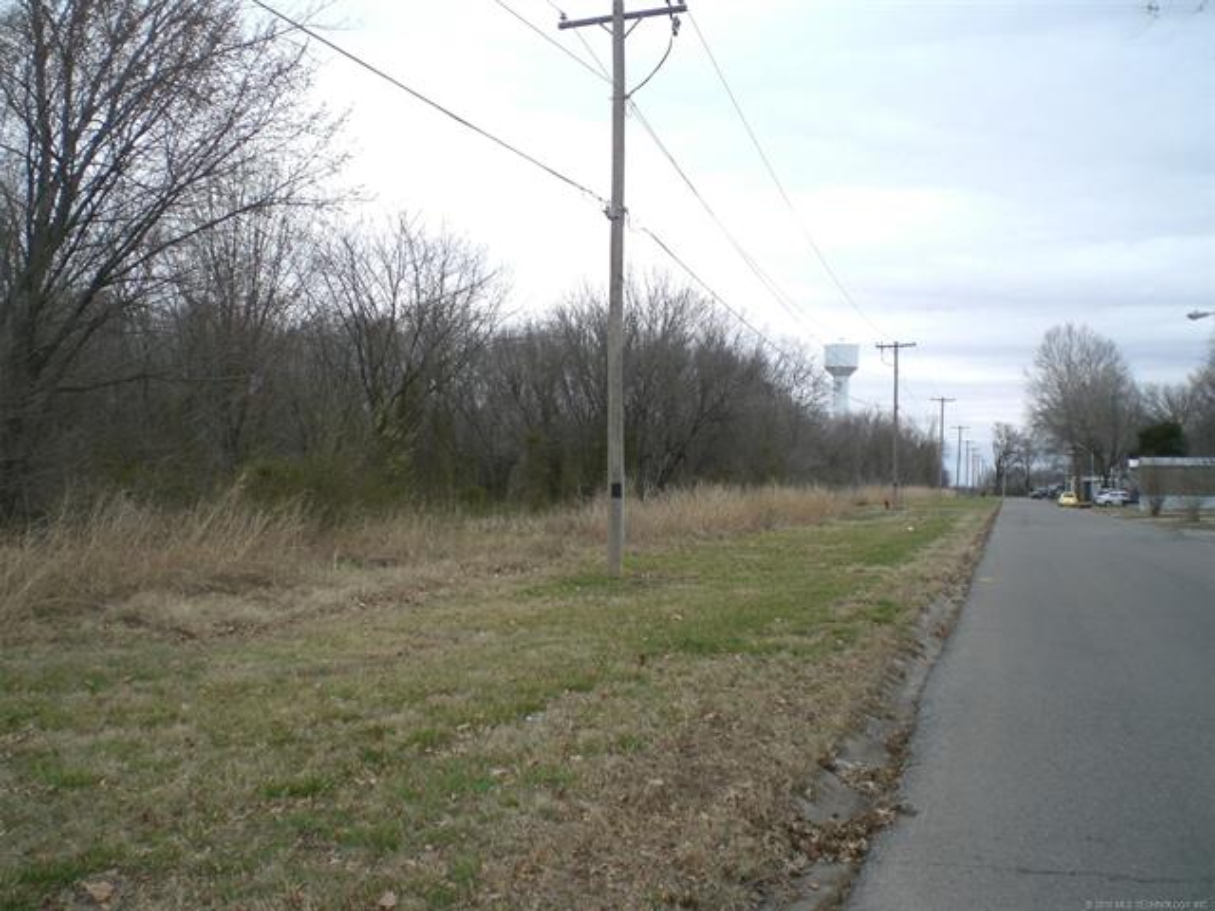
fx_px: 1334
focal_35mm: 38
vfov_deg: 37.7
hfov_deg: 49.0
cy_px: 456
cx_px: 608
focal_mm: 6.3
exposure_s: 1/320
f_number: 3.1
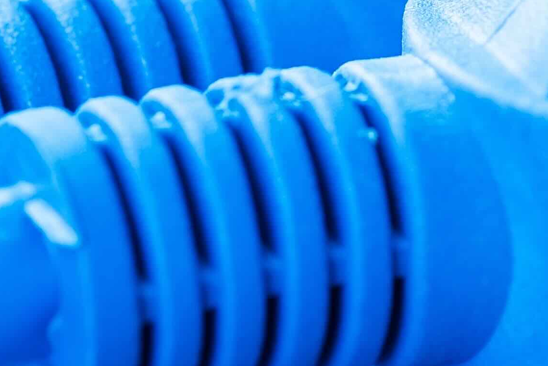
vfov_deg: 2.0
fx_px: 10324
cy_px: 156
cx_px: 368
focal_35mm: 678
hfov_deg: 3.0
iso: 64
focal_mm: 105
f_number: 8
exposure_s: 1/250
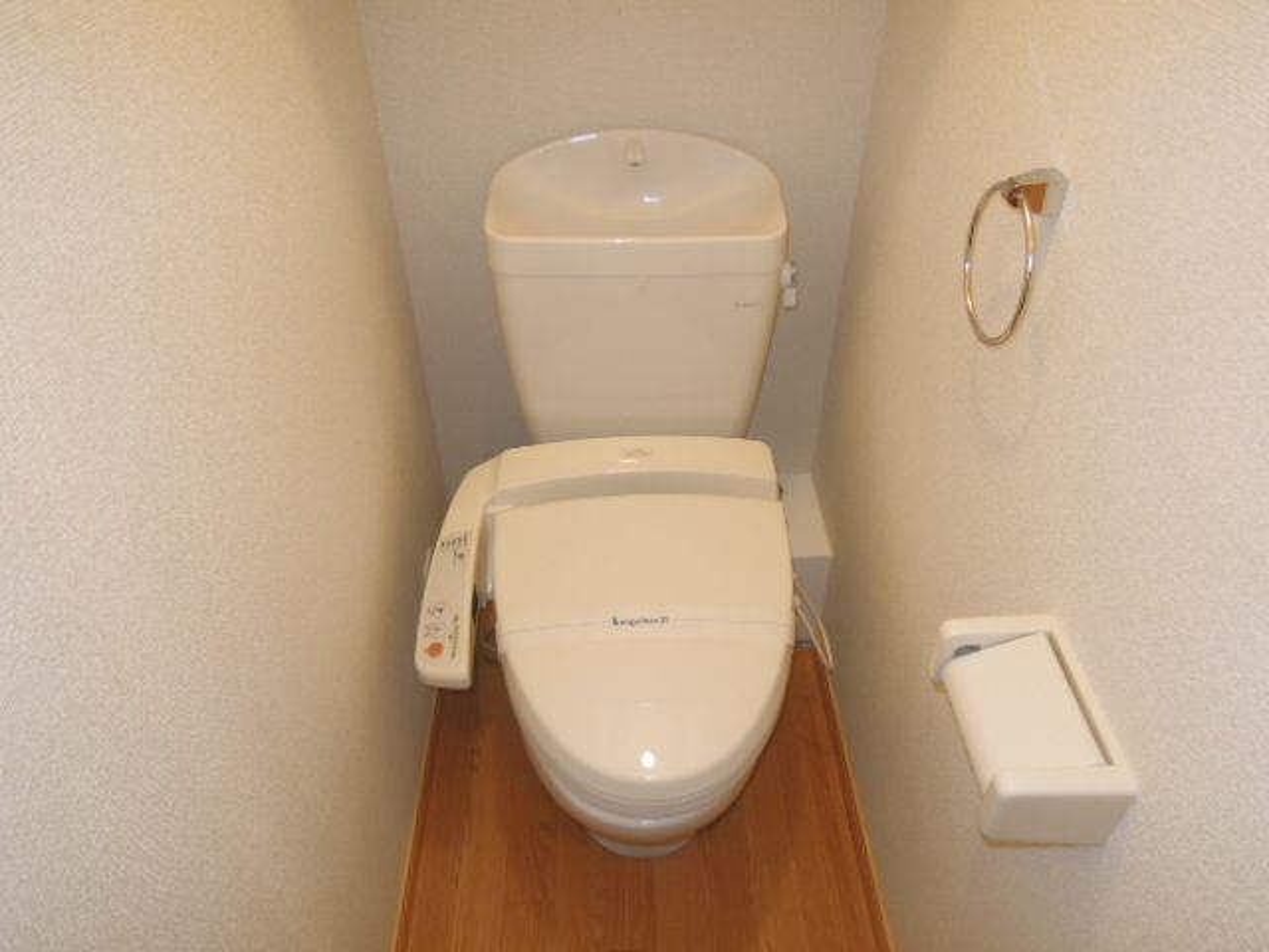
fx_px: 880
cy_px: 476
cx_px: 634
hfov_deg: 71.6
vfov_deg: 56.8
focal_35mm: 24
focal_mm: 4.3
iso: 280
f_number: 2.8
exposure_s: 1/40
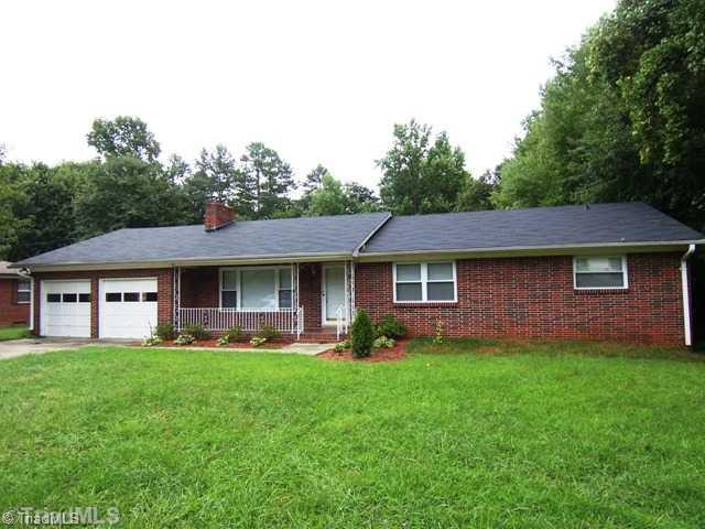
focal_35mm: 23
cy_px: 264
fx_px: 468
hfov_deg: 73.9
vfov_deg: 58.9
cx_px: 352
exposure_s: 1/250
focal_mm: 3.8
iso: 64
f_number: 2.8
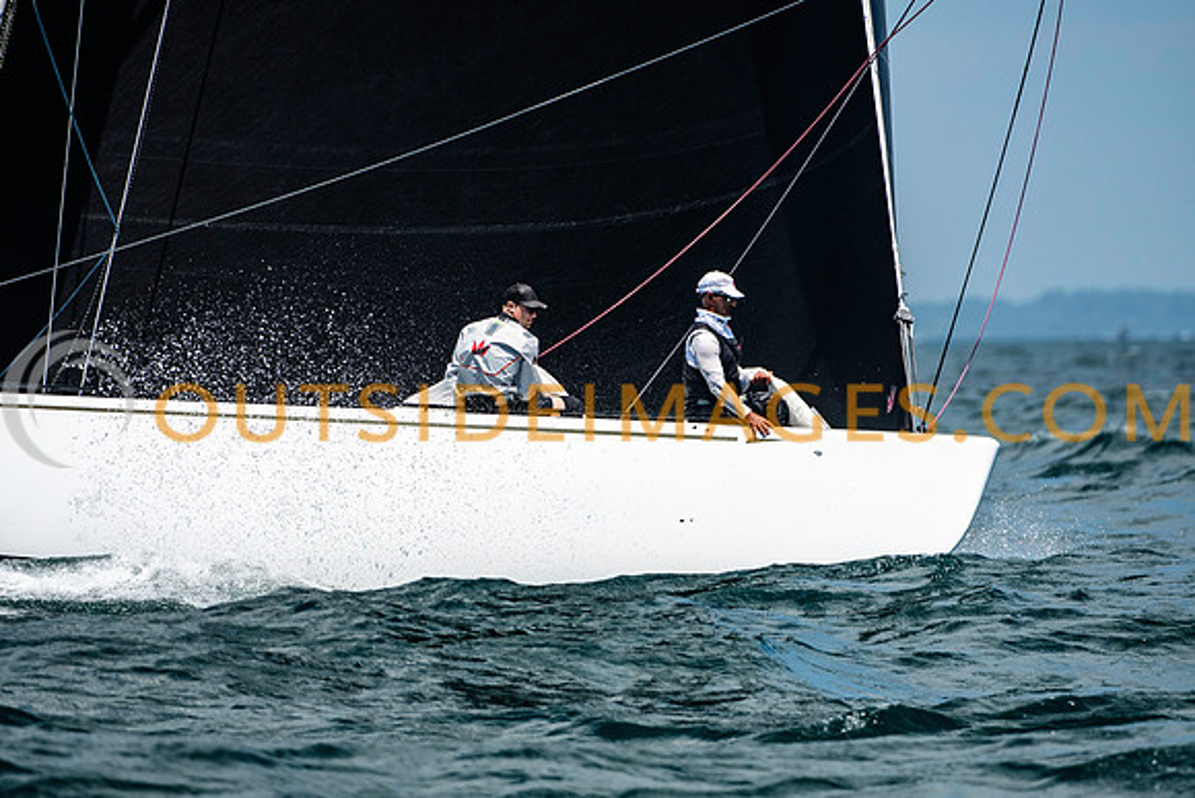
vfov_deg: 3.0
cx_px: 598
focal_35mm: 466
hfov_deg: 4.4
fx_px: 15469
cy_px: 399
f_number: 5
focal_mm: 310
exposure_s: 1/3200
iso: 400
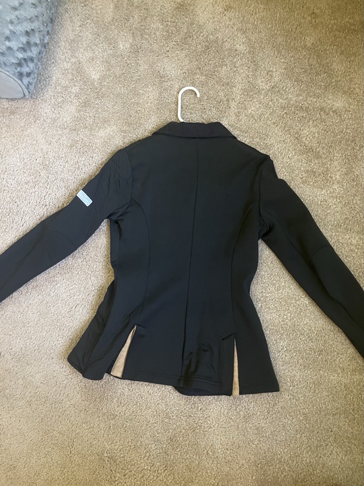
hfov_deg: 49.7
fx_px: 393
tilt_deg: -82.0
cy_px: 243
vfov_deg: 63.4
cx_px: 182
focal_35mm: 28
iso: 250
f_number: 1.8
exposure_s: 1/40
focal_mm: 3.99
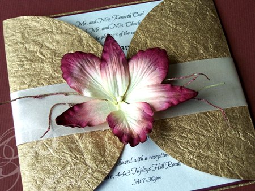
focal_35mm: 94
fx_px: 693
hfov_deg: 20.9
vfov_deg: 15.7
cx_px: 128
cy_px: 96
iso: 80
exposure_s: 1/60
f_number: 3.2
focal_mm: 15.6
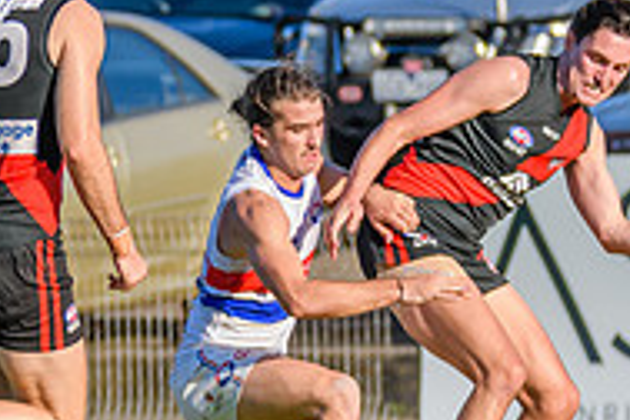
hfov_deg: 1.4
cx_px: 347
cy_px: -28
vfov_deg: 0.9
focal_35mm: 1466
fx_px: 25653
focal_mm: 280
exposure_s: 1/2000
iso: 800
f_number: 7.1
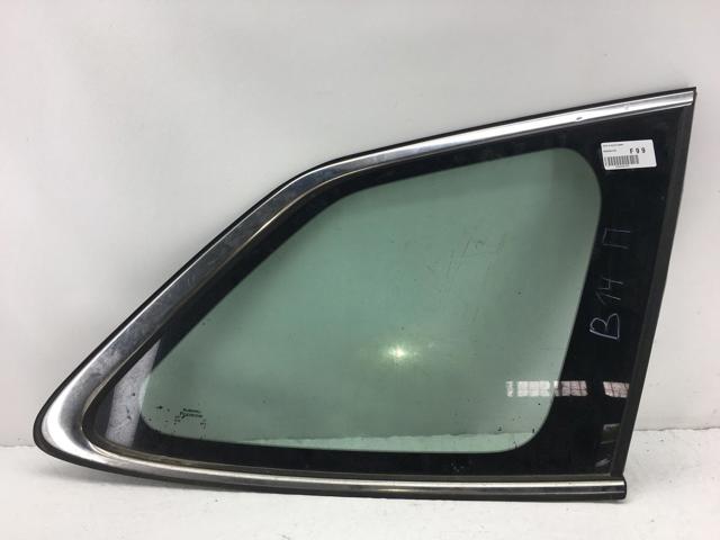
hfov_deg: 61.7
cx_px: 360
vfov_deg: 48.2
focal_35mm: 29
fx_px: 603
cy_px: 270
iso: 25
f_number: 2.2
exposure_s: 1/219
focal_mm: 4.15
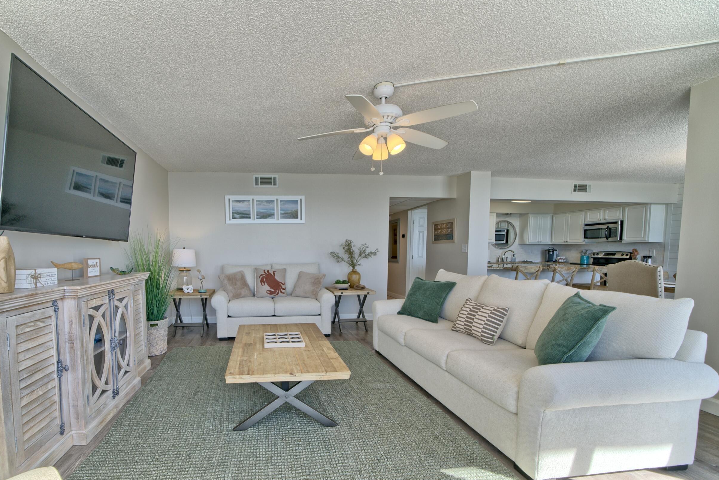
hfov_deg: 99.0
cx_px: 286
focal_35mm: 15
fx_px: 300
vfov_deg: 76.9
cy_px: 277
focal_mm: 12
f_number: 8
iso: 500
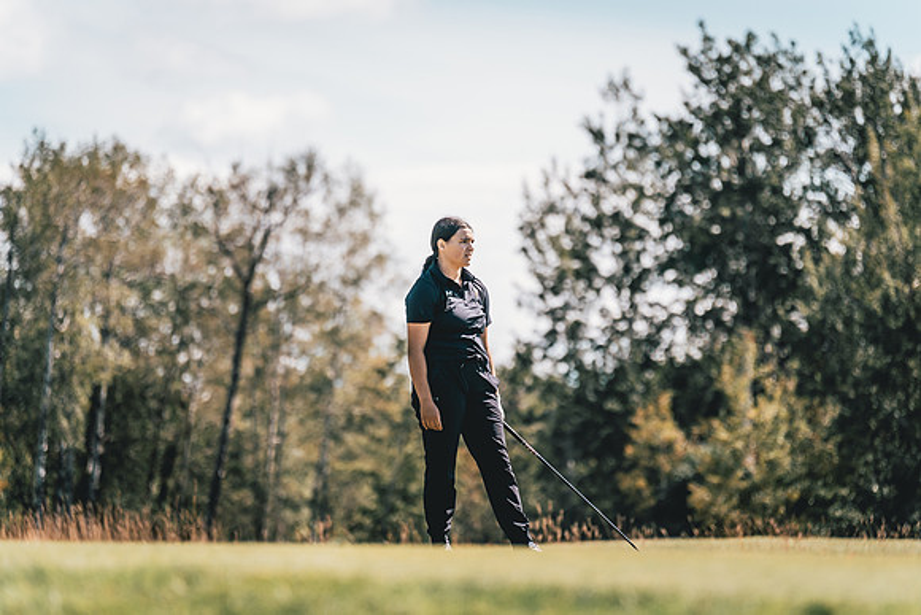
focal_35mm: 174
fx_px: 4463
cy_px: 339
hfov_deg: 11.8
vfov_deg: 7.9
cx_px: 470
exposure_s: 1/2500
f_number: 2.8
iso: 200
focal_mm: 150
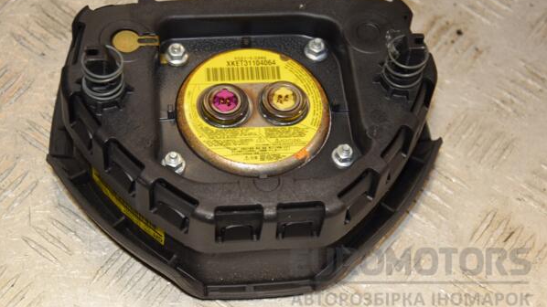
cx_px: 274
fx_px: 1189
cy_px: 140
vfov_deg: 14.7
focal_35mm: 82
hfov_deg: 25.9
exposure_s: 1/200
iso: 800
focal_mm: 52
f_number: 5.6
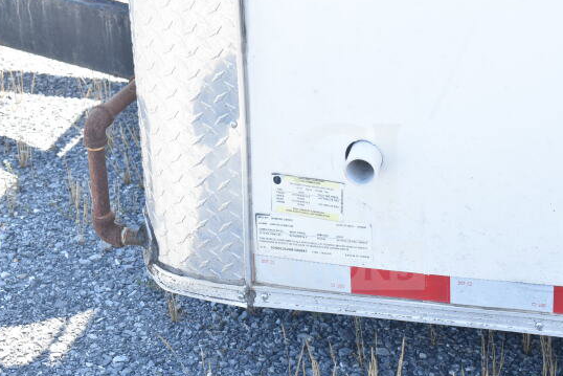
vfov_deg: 14.6
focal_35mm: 94
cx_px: 307
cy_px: 207
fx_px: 1464
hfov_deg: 21.8
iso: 1600
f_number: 9
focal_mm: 55
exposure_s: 1/320
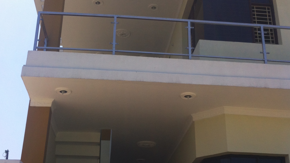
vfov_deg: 22.2
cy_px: 92
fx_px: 415
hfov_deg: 38.5
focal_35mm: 54
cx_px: 140
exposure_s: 1/1077
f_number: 2.8
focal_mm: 3.85
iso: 80
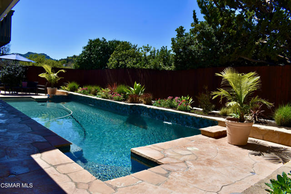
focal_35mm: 27
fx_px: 218
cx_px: 146
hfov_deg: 67.4
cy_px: 97
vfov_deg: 48.0
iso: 100
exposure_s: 1/250
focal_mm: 18
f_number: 8
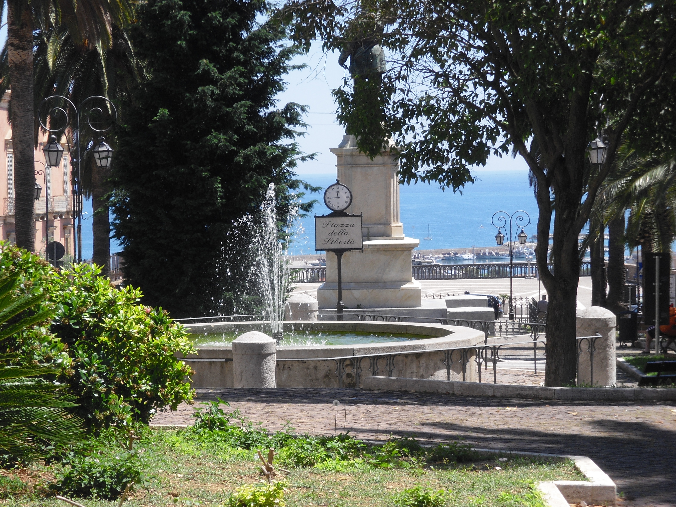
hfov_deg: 17.6
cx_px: 338
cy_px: 254
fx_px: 2187
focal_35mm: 112
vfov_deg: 13.2
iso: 64
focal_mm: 18.6
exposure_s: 1/200
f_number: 5.9
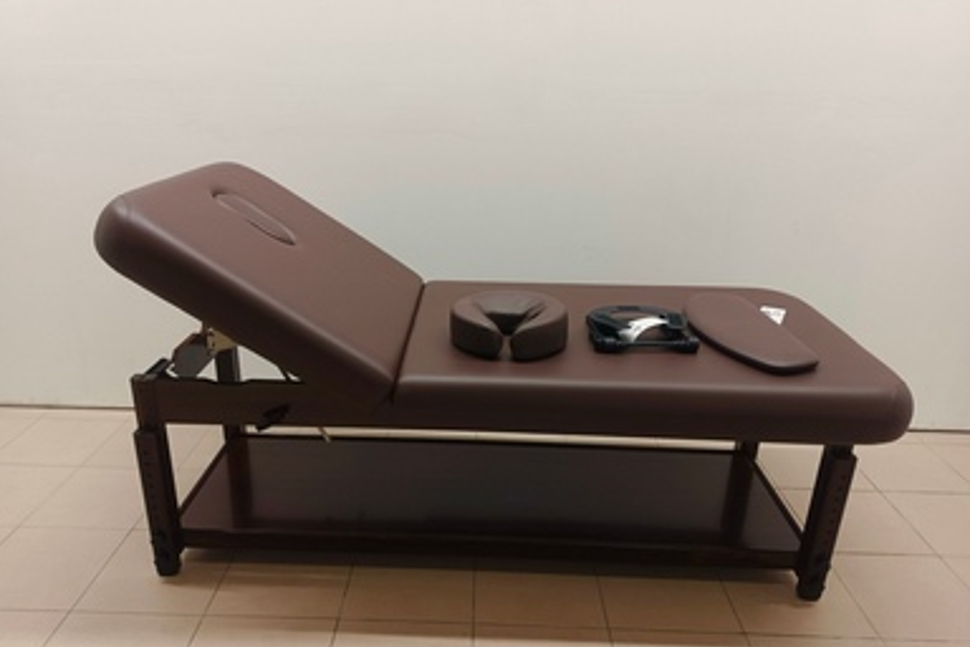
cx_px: 467
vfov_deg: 49.5
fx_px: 701
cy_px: 341
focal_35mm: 26
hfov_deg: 69.4
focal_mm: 5.25
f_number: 1.75
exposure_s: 1/50
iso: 539
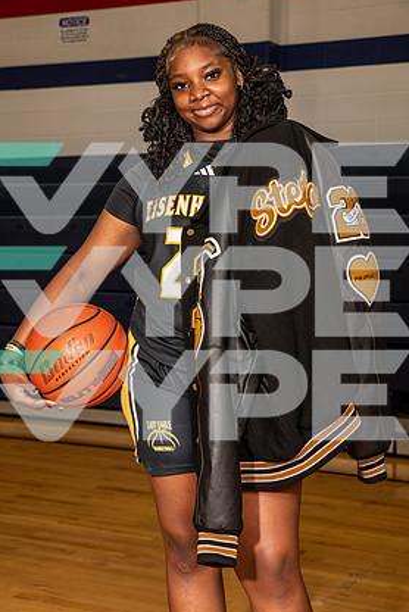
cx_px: 196
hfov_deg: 20.3
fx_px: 1140
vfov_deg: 30.1
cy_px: 293
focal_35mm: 67
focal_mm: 62
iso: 320
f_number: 6.3
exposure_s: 1/320
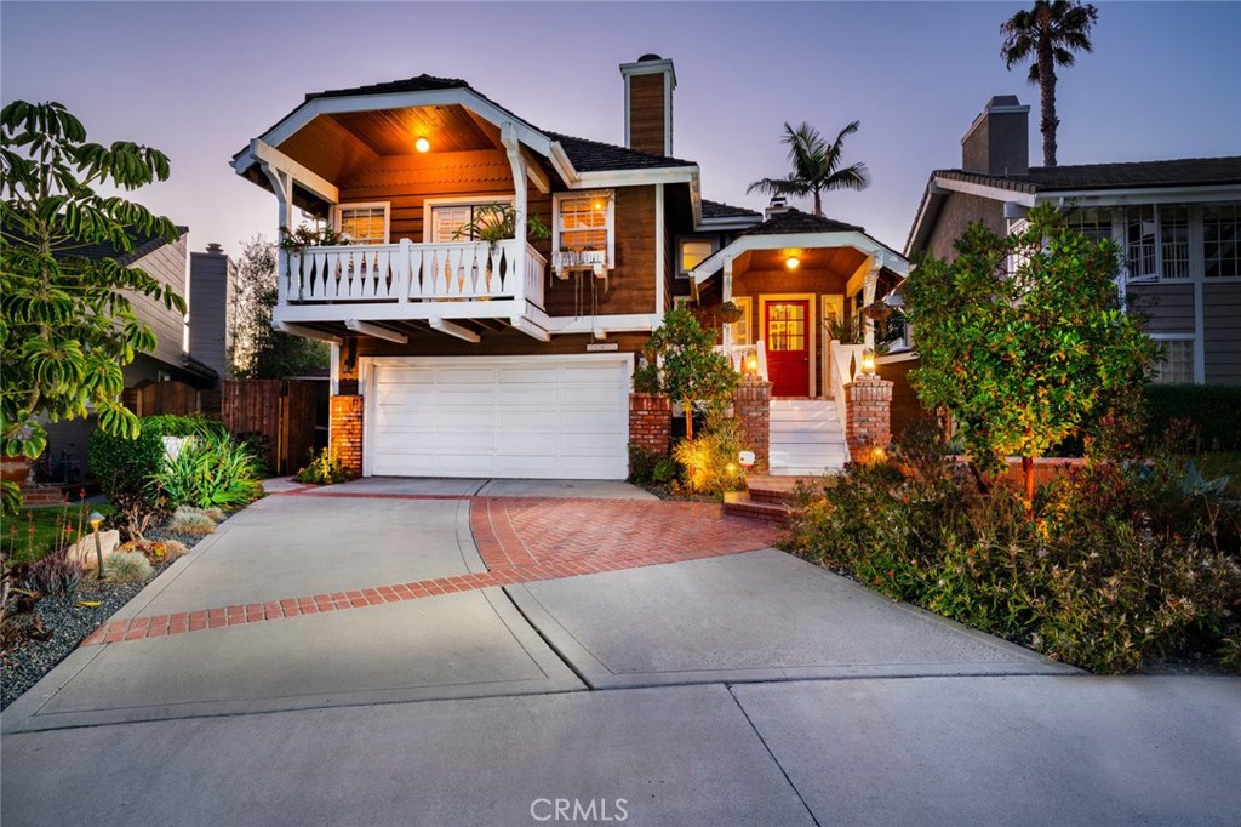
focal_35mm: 20
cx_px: 620
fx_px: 689
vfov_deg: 61.9
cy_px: 414
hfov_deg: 84.0
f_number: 9
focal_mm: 20
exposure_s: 1/2
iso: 800
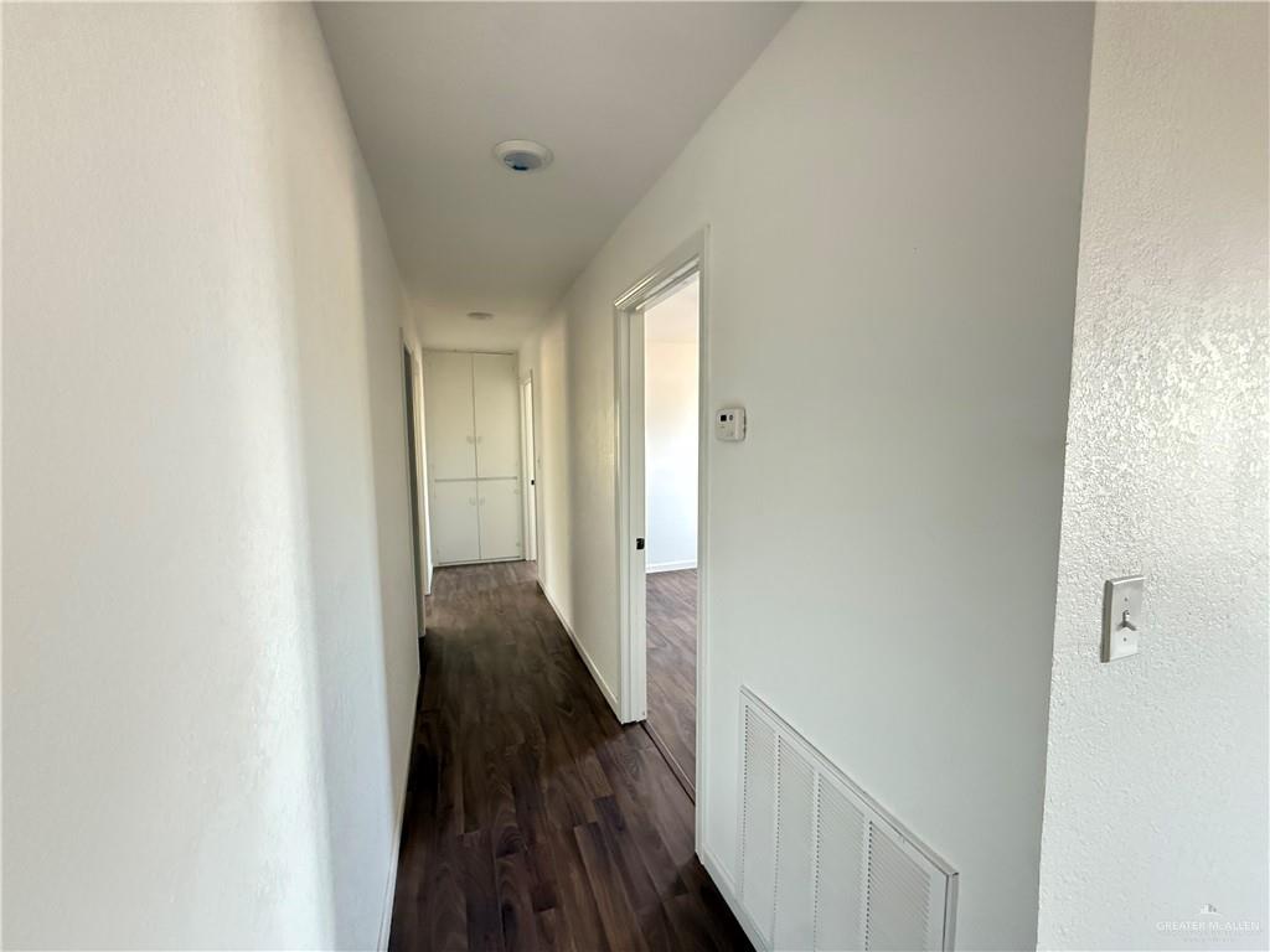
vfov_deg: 85.7
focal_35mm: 14
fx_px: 514
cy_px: 476
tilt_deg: -4.2
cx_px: 635
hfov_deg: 102.1
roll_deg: +0.8
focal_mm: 2.22
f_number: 2.2
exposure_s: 1/60
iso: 1000
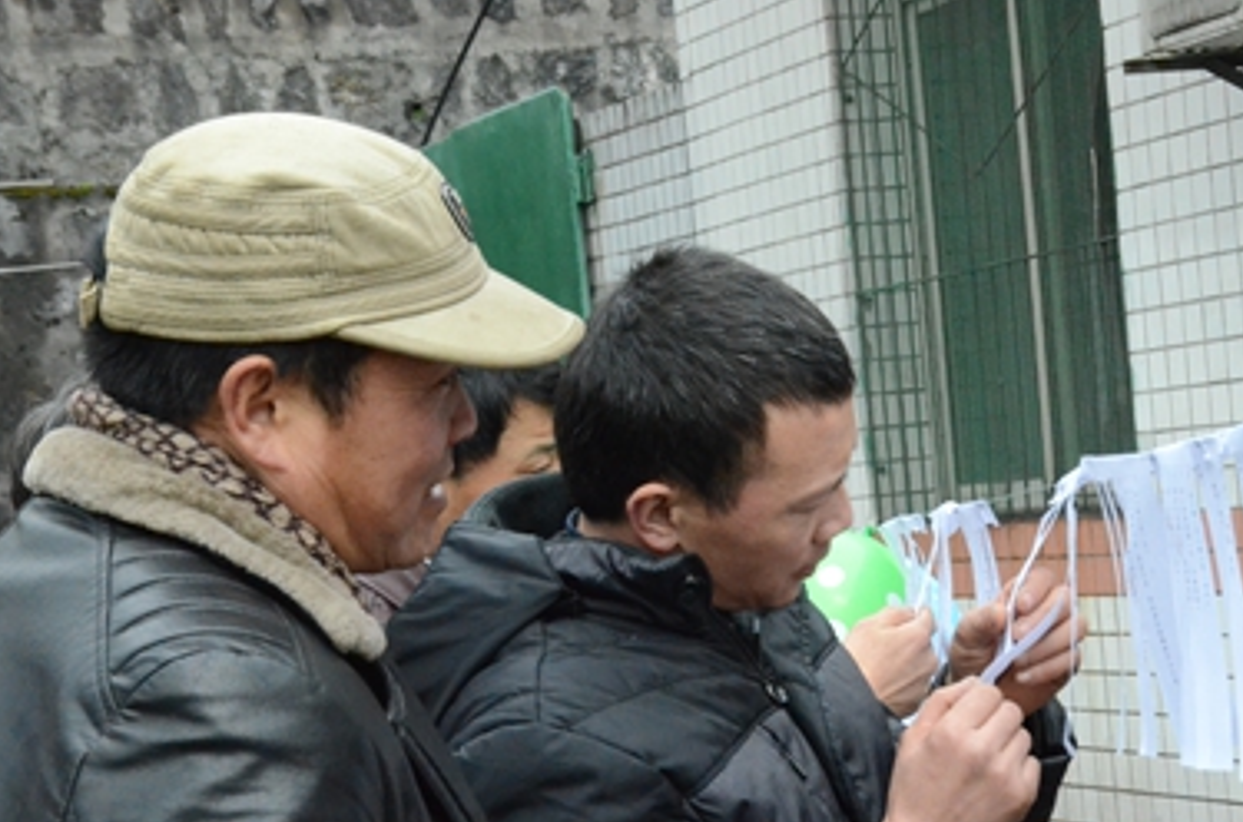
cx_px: 786
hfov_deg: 19.6
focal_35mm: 104
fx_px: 3582
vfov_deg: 13.1
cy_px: 505
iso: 6400
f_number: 18
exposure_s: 1/1250
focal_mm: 52
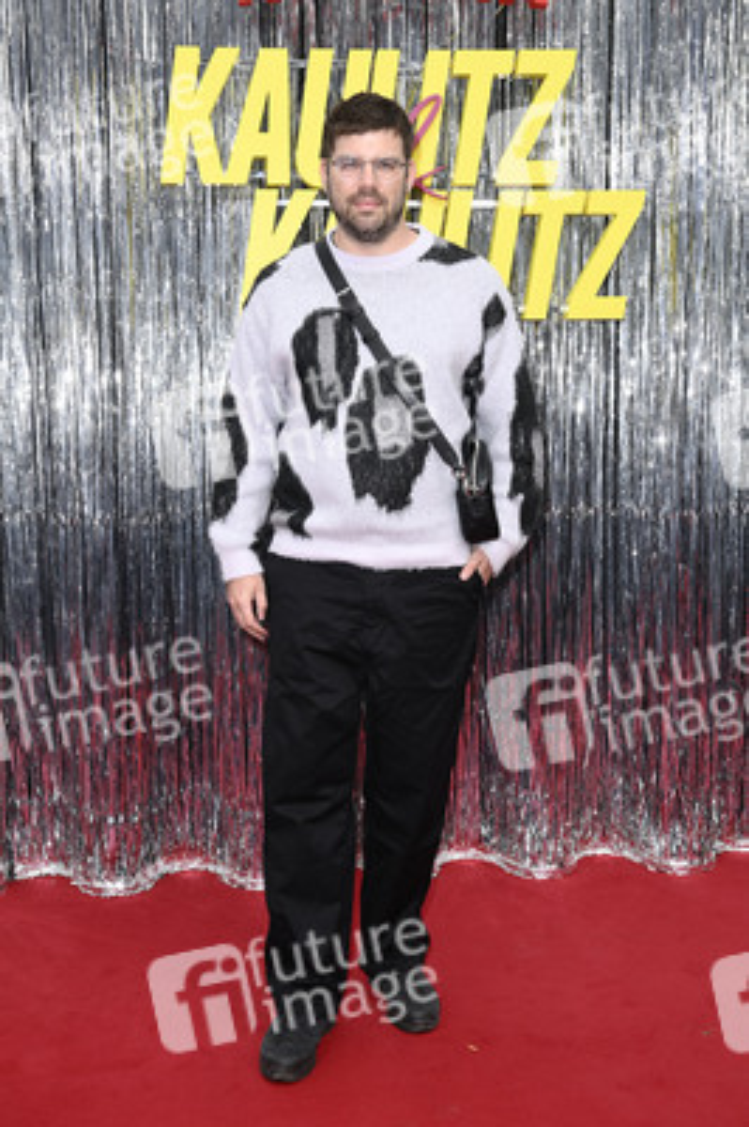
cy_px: 564
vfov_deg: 43.6
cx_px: 374
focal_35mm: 45
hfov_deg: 29.8
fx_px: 1407
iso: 500
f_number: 5.6
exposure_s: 1/250
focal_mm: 45
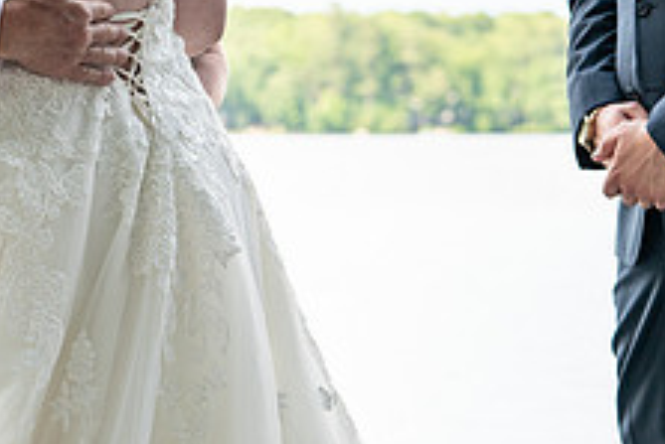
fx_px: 4418
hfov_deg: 8.6
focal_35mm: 239
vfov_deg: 5.7
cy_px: 31
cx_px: 233
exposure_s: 1/200
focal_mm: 90
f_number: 5.6
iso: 100
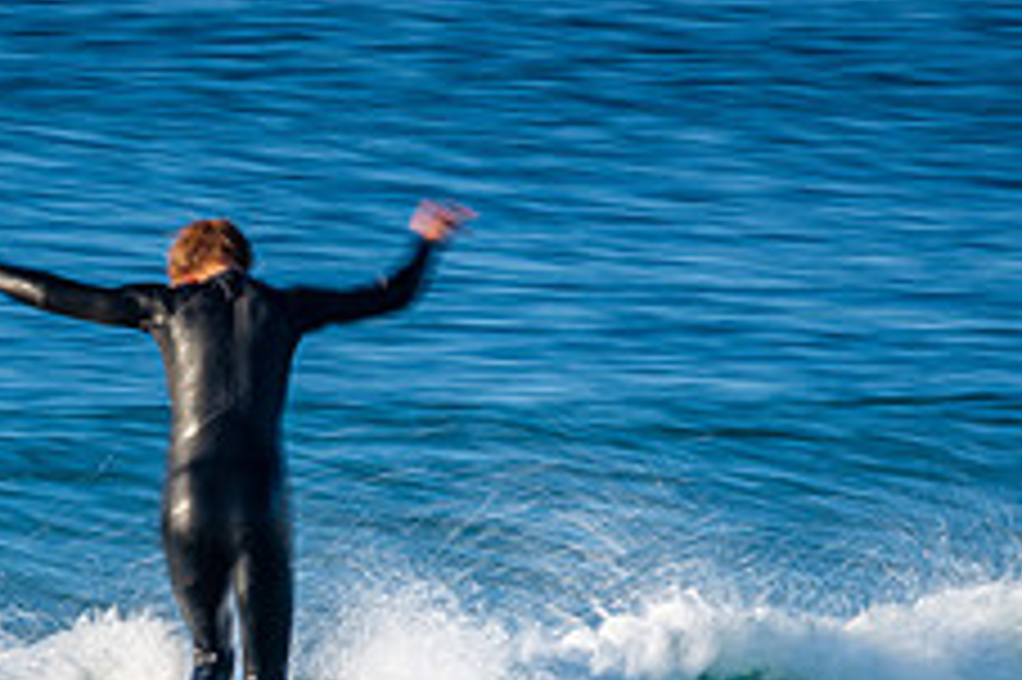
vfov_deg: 0.7
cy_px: 781
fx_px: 54380
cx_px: 239
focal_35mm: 1917
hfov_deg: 1.1
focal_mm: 500
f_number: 22
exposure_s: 1/20
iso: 100
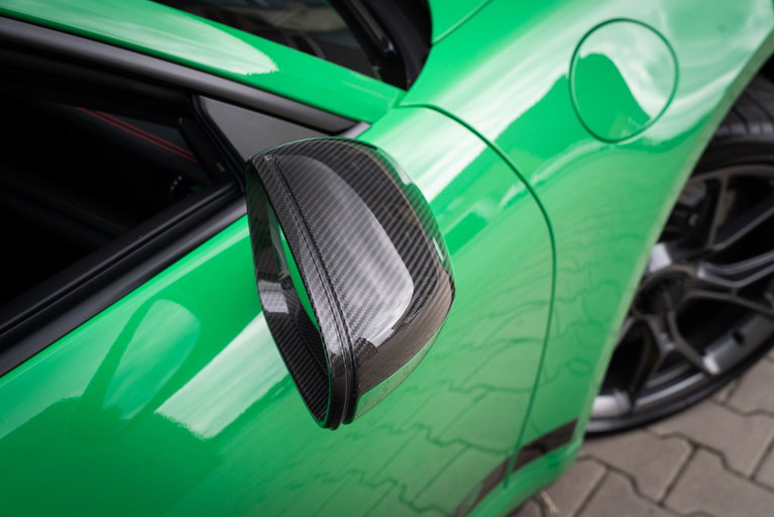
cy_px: 258
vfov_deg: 29.0
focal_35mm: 46
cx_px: 387
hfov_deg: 42.3
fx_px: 1000
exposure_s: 1/250
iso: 2000
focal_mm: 46.5
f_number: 7.1
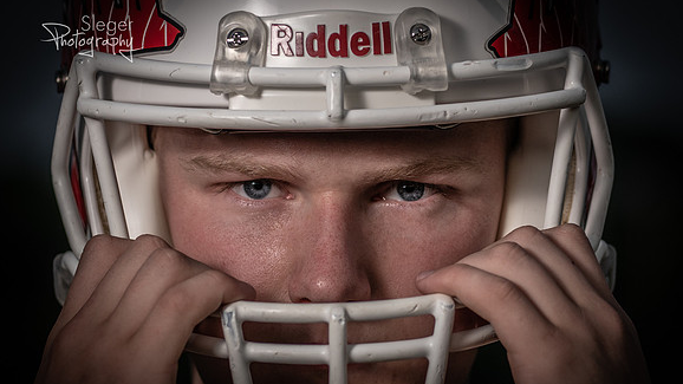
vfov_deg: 5.9
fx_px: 3749
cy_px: 270
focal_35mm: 207
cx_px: 400
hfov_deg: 10.4
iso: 100
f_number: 2.8
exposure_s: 1/1600
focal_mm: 85
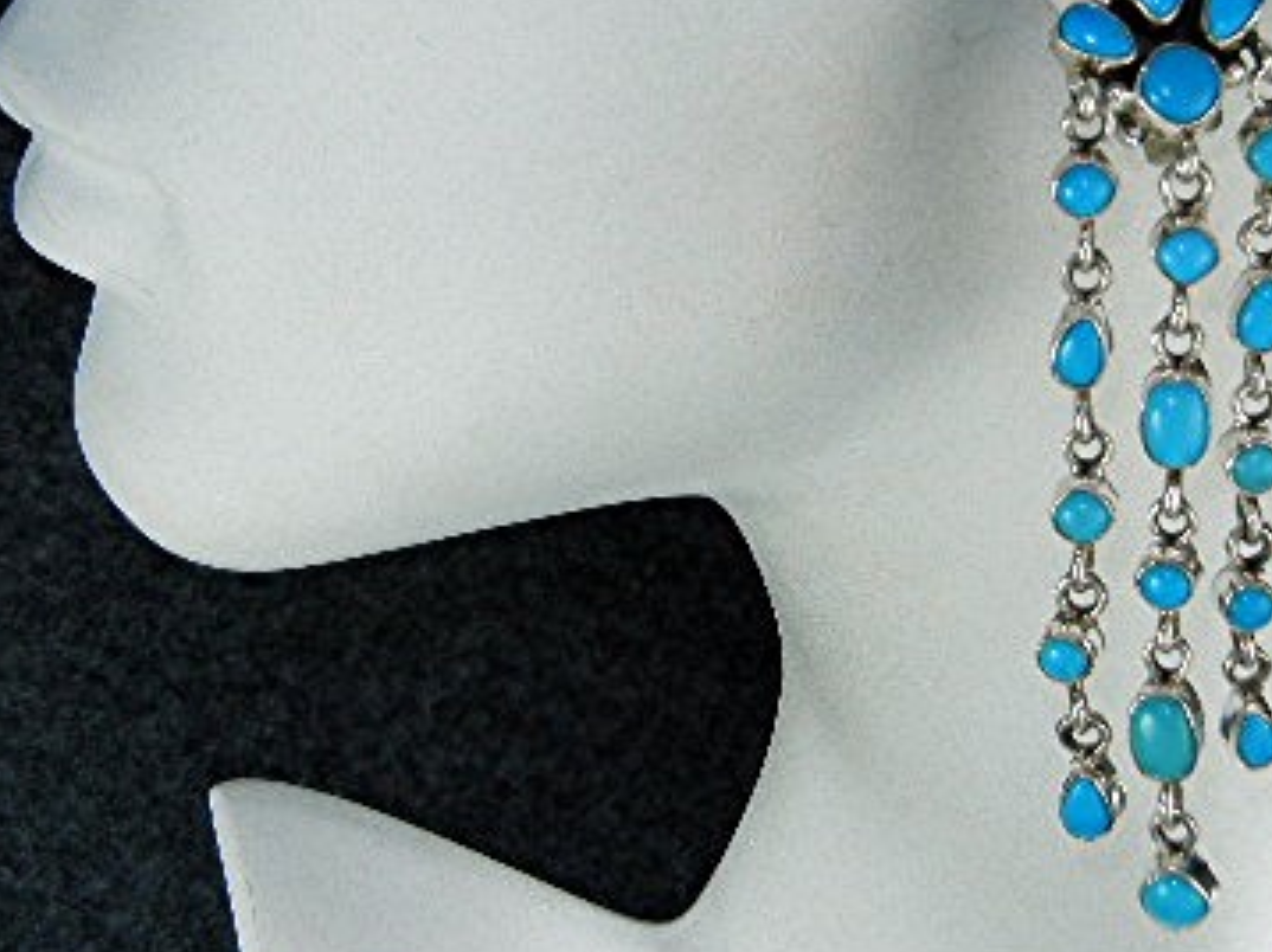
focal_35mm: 93
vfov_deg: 15.8
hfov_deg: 21.1
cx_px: 757
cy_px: 259
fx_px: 3415
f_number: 3.9
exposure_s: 1/31.8
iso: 177
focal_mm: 9.3
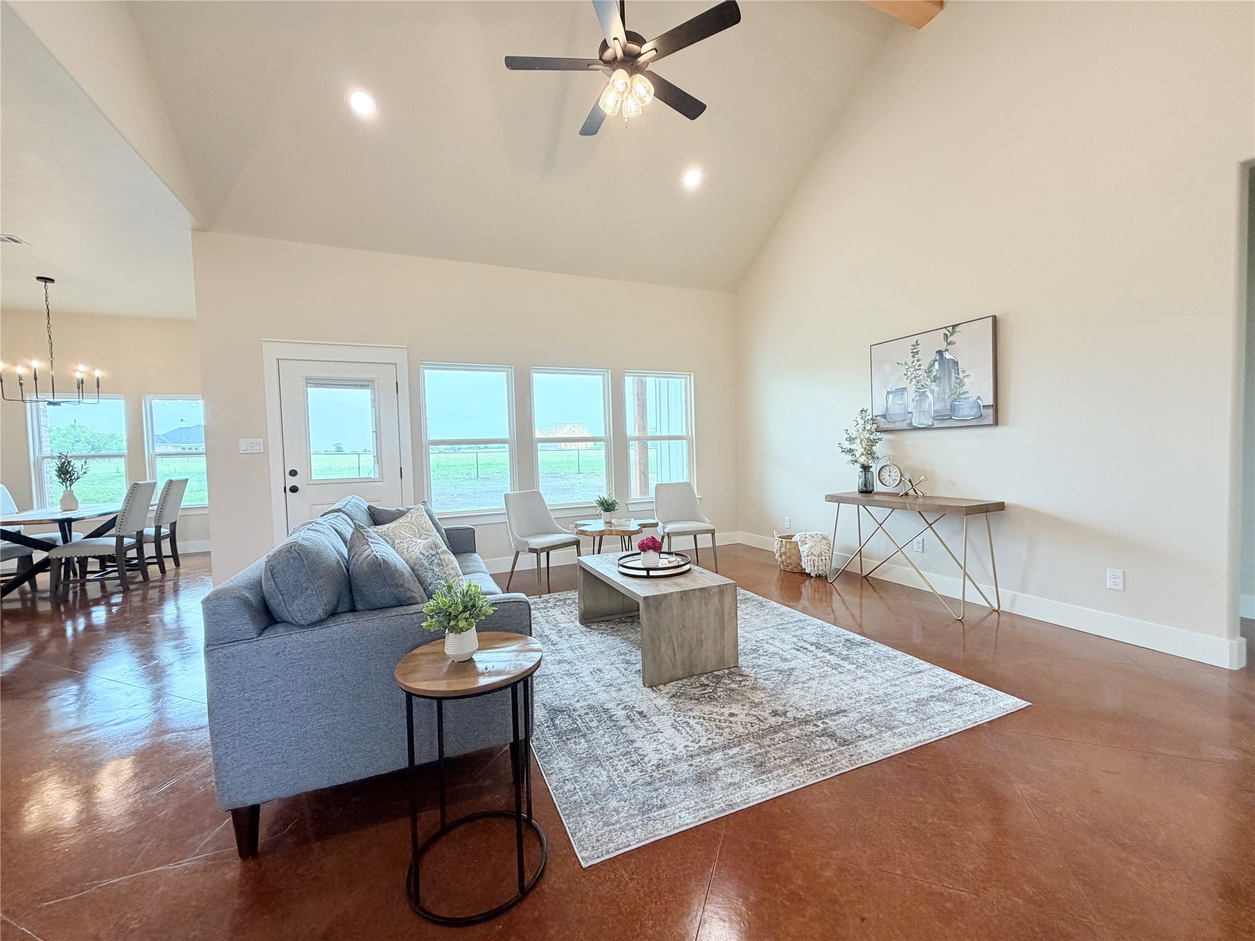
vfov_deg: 85.7
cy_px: 470
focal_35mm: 14
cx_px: 628
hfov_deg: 102.1
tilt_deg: -2.5
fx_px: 508
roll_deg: +0.6
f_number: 2.2
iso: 160
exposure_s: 1/120
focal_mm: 2.22
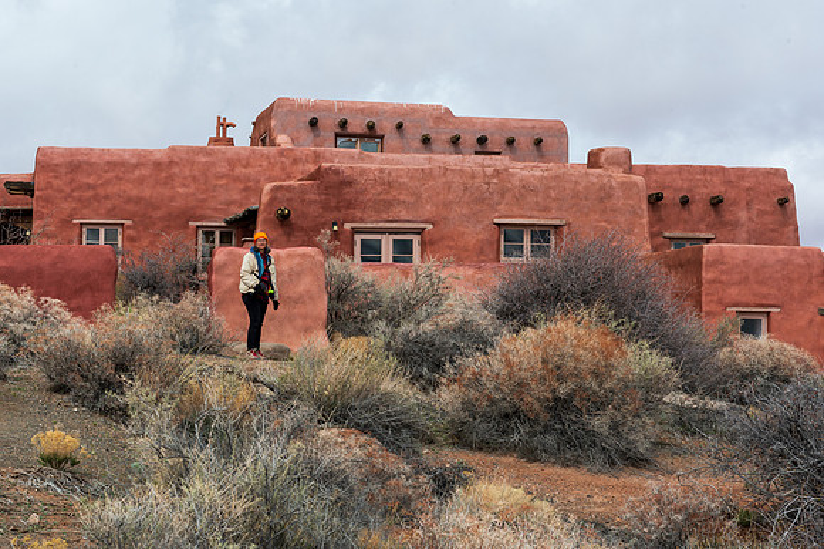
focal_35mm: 82
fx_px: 1874
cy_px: 249
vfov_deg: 16.6
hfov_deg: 24.8
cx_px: 360
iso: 220
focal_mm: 70
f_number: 16
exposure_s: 1/250
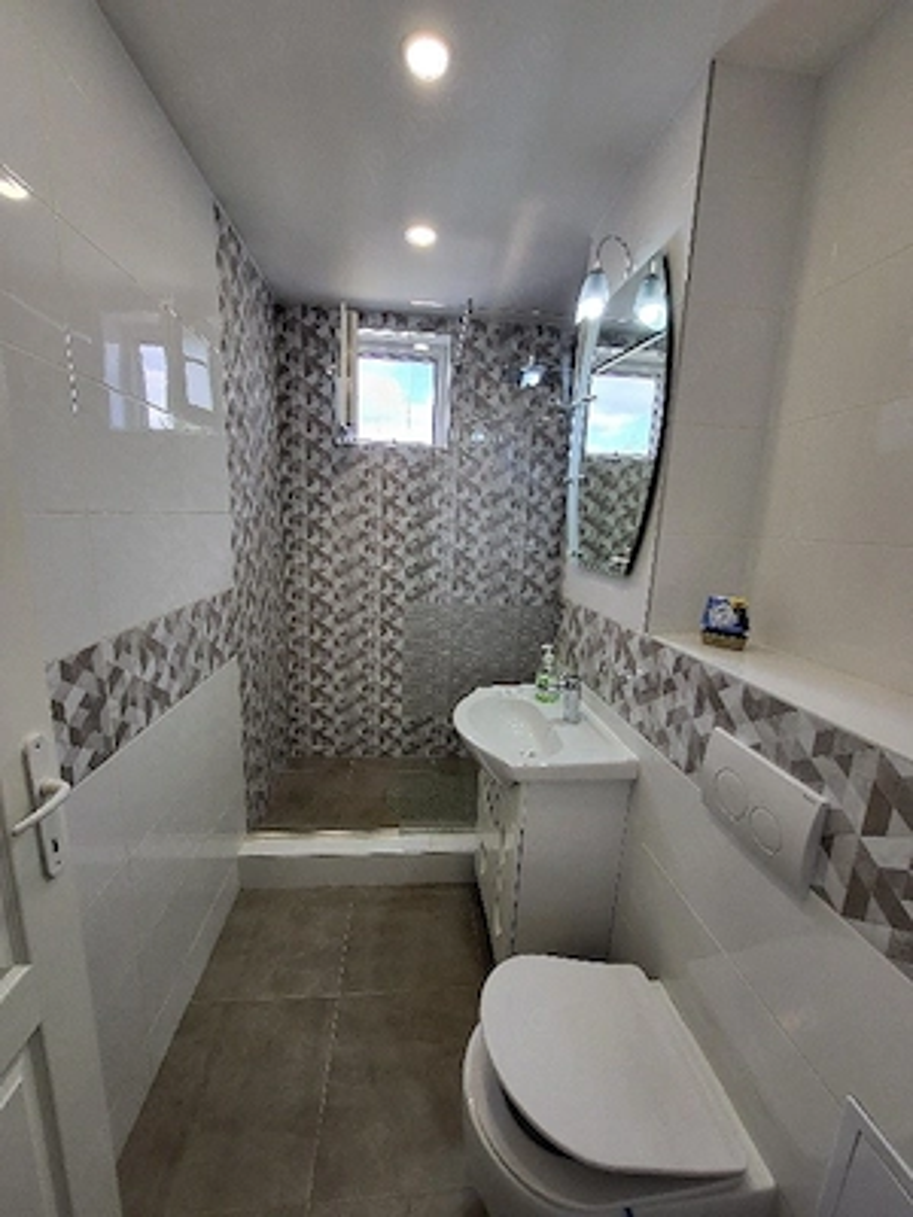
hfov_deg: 89.9
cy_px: 608
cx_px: 456
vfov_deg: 106.2
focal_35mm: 13
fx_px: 457
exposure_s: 1/50.3
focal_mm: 1.74
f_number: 2.2
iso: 64
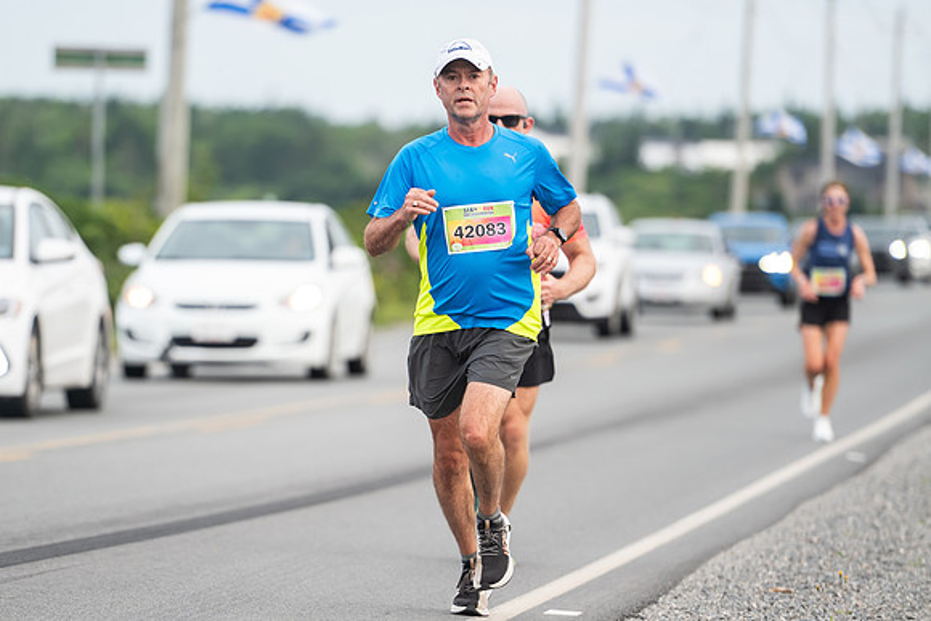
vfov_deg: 5.1
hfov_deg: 7.7
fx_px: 6954
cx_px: 305
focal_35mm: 269
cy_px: 361
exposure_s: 1/800
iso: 500
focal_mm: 200
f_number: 4
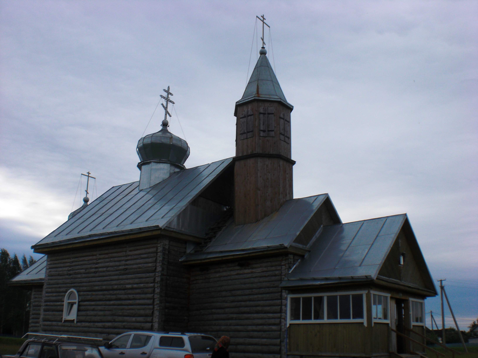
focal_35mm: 38
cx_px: 239
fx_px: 525
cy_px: 179
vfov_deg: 37.7
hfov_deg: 49.0
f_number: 5.6
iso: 64
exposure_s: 1/250
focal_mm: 6.3
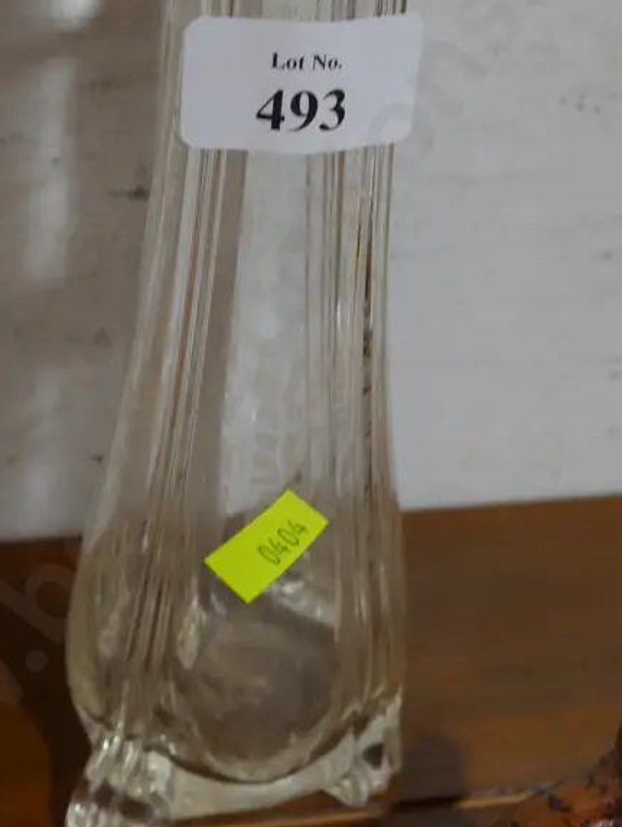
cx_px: 271
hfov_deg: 19.7
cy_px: 309
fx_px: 1794
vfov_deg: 25.9
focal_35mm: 75
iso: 320
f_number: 4.6
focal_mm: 21
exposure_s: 1/60
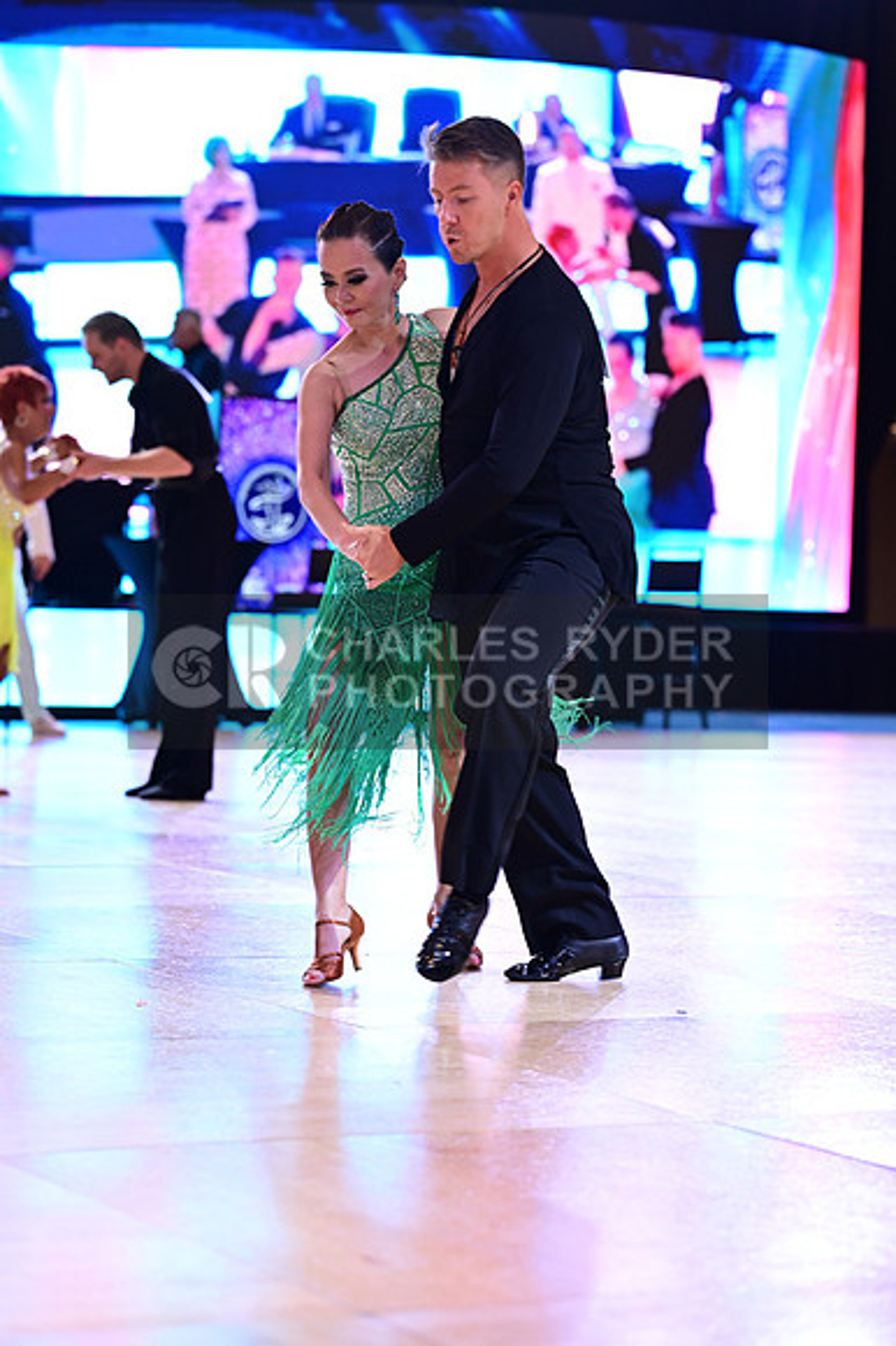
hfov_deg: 13.9
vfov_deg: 20.8
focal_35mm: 98
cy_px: 673
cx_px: 448
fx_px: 3663
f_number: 3.5
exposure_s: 1/250
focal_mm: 98
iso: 1600
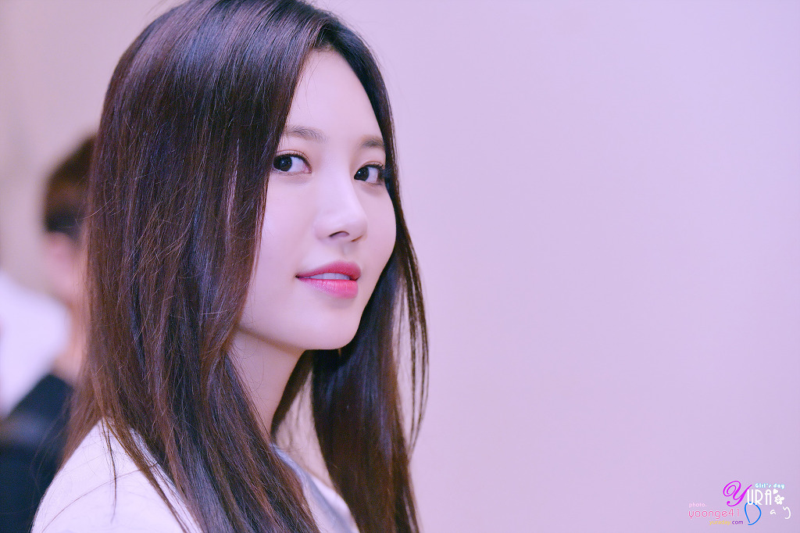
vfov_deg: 11.4
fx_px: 2666
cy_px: 266
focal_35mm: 120
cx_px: 400
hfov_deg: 17.1
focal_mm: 120
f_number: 3.5
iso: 1600
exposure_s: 1/320
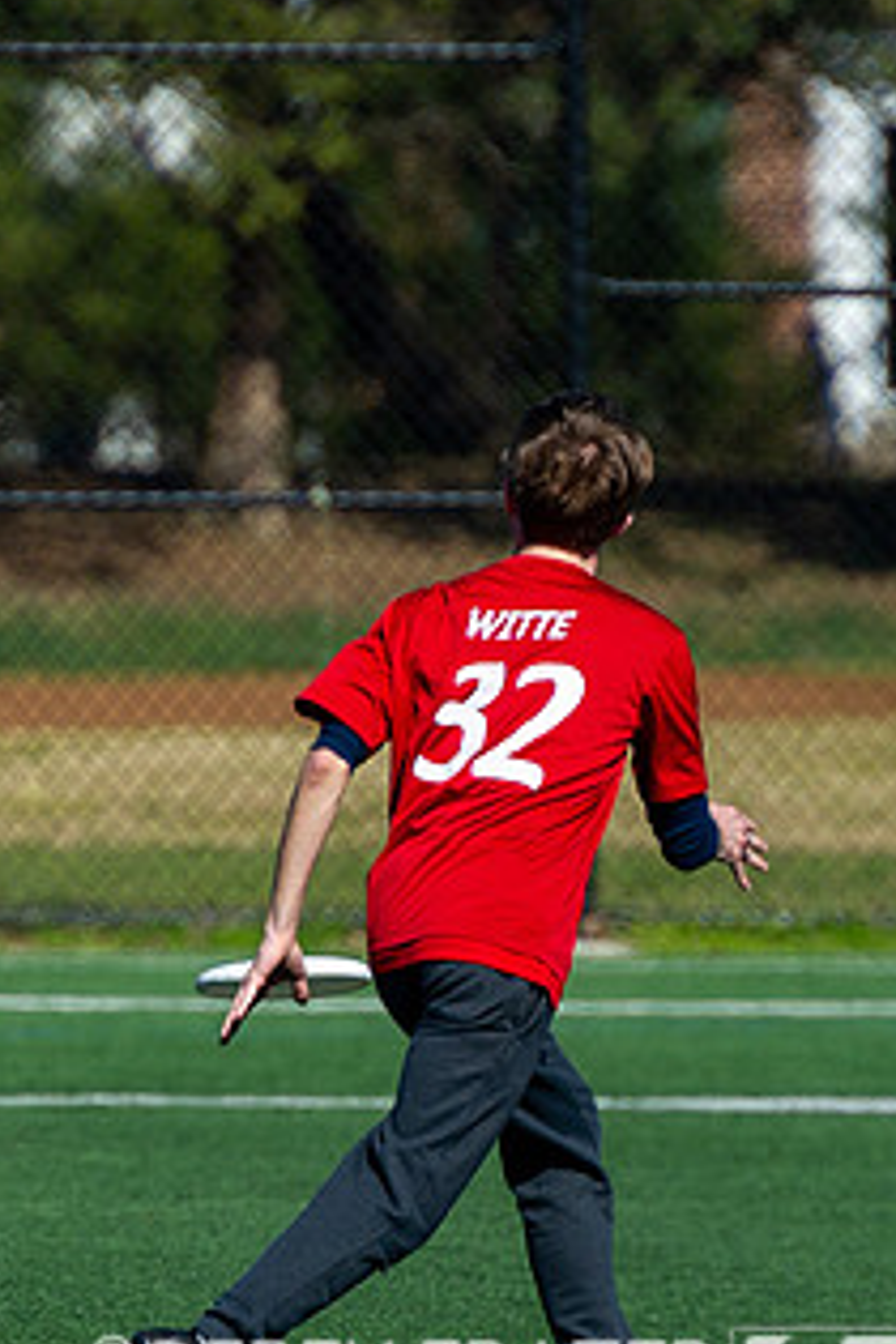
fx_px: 34605
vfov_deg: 2.2
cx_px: -236
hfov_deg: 1.5
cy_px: 771
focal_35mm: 927
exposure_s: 1/3200
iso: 320
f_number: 4
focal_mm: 280
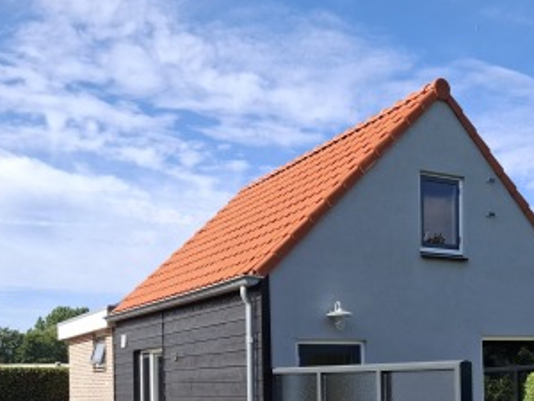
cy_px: 378
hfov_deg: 40.6
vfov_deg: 29.9
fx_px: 710
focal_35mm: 46
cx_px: 365
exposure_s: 1/1449
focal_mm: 5.54
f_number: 1.8
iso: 50
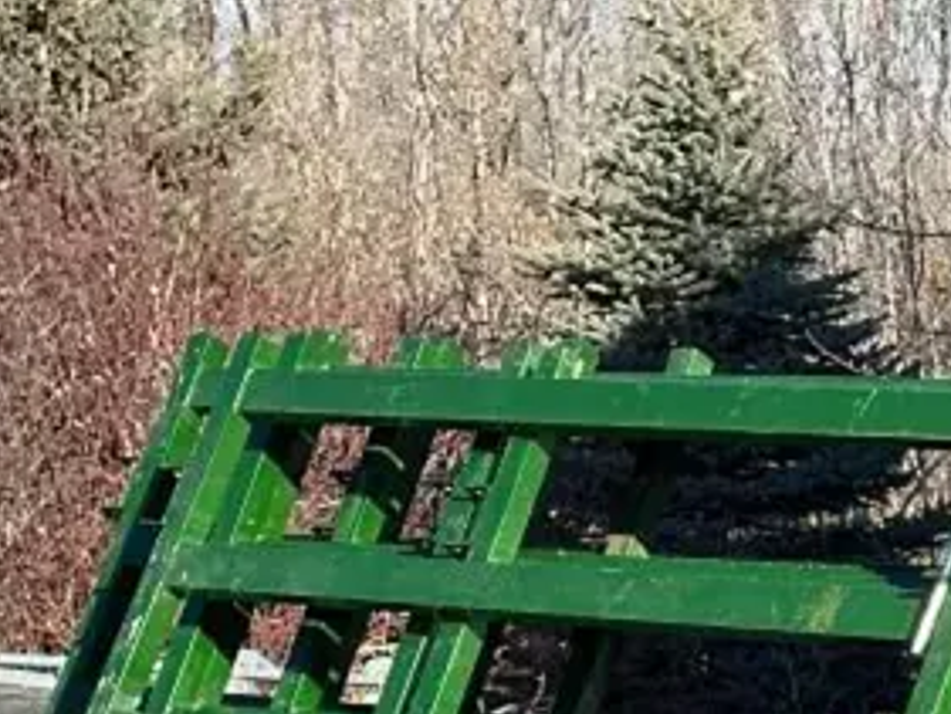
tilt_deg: -10.1
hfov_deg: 11.8
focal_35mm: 164
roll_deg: +1.0
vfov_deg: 8.9
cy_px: 1015
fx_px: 4507
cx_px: 1178
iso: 64
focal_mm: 6.86
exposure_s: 1/1565
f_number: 1.78
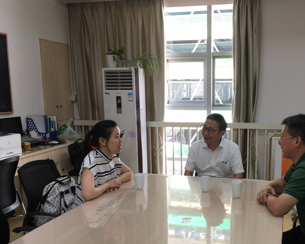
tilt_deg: -8.3
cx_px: 198
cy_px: 149
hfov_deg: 46.2
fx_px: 352
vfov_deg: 38.0
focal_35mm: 39
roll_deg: +0.2
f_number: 2.2
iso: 32
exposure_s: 1/33
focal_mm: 4.15
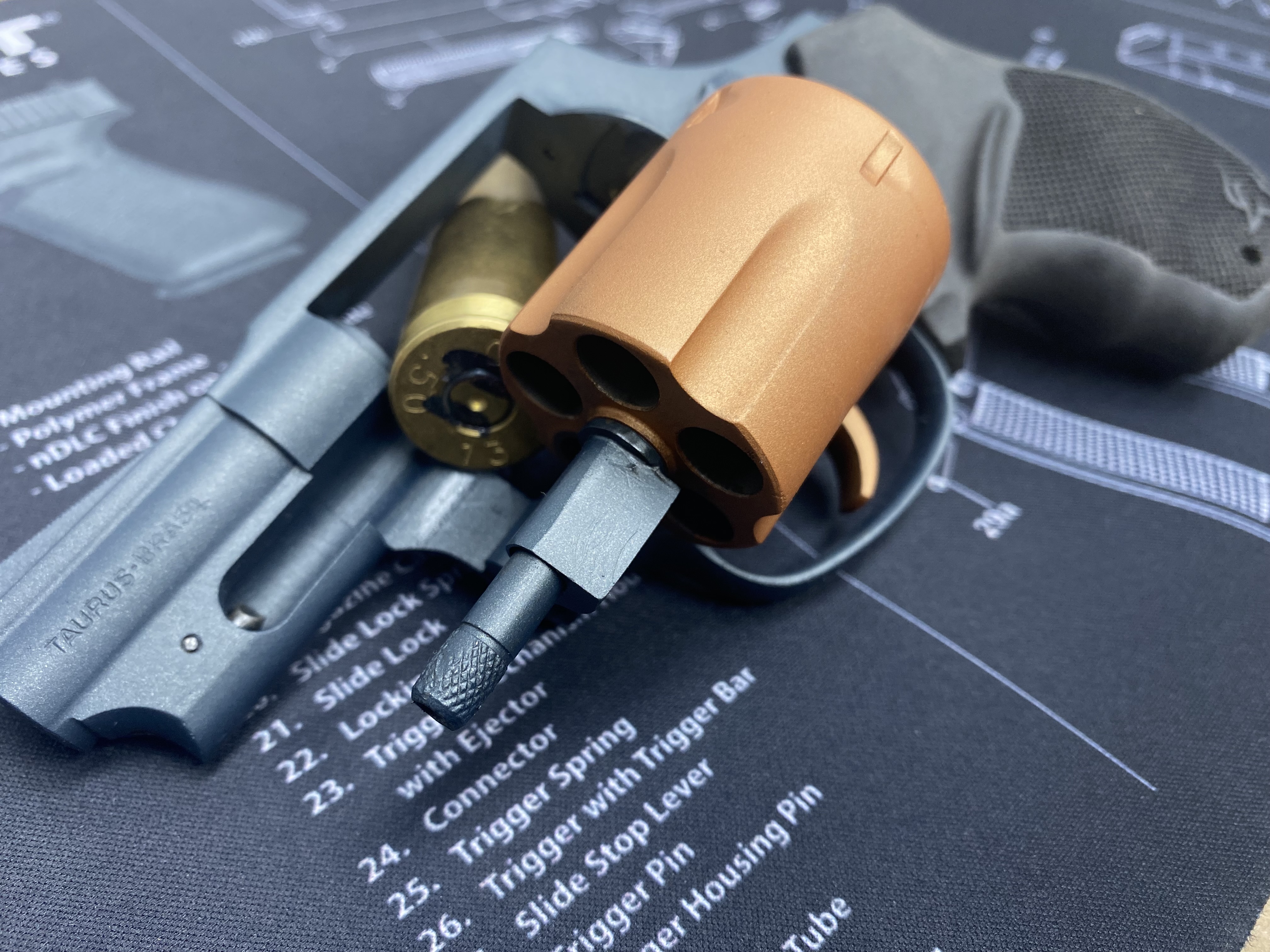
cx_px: 635
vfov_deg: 53.1
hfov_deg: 67.3
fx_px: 954
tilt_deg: -46.7
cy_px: 476
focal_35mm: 26
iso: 100
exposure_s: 1/120
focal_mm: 4.25
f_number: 1.8
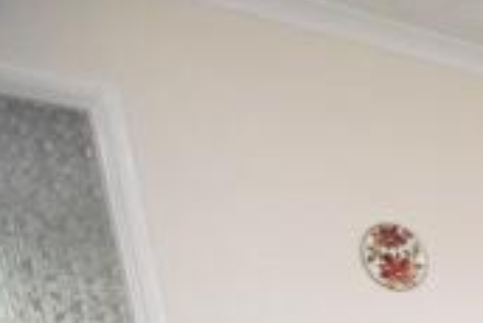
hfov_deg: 21.4
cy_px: 591
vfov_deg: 18.4
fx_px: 765
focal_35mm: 57
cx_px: 886
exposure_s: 1/60
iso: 3200
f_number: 3.5
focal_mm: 10
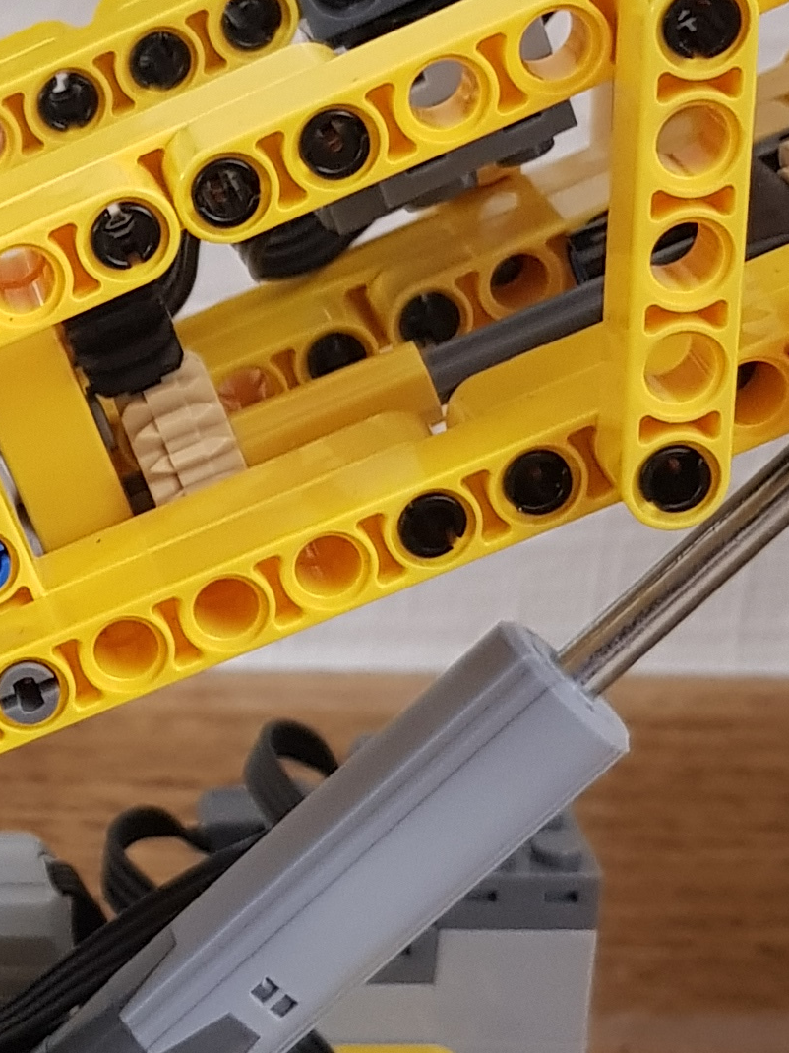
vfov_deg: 19.9
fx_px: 2979
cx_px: -303
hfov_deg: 14.3
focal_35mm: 98
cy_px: 754
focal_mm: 4.2
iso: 200
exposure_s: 1/29
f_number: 1.7
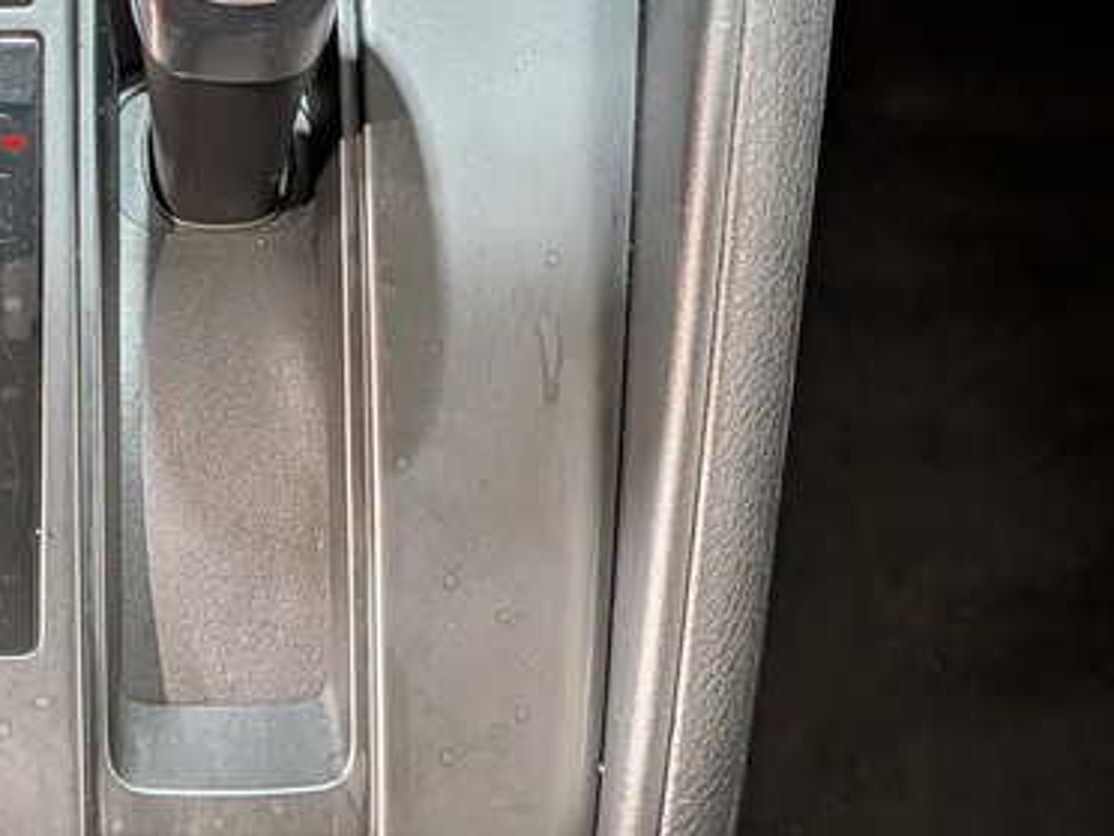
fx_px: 2124
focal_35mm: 66
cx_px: 180
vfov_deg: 21.9
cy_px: 144
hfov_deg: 28.6
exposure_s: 1/60
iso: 34
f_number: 1.7
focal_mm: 4.53
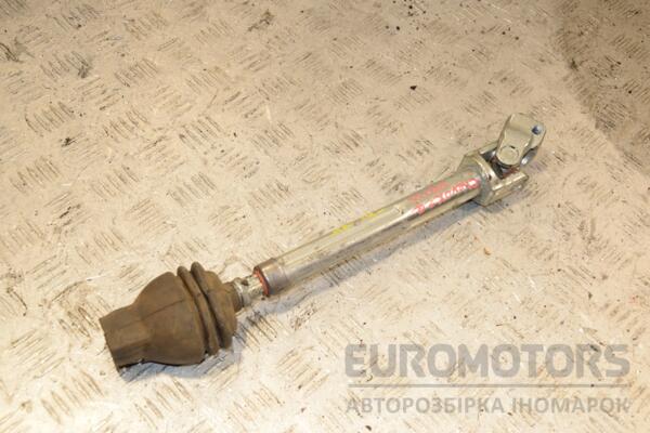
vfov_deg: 28.1
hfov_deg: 41.1
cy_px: 216
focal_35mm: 48
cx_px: 325
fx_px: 867
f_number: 7.1
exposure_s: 1/200
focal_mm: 32
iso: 800
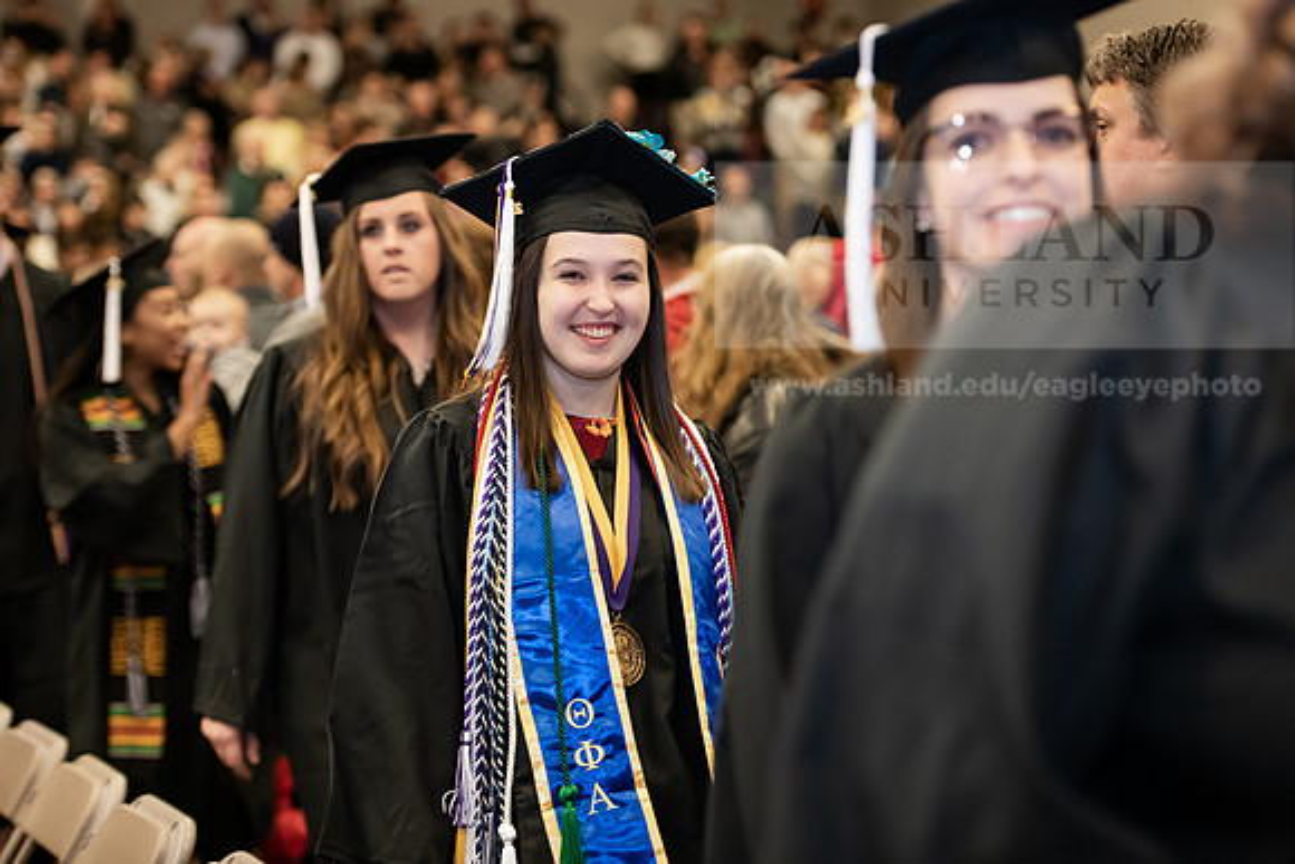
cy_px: 432
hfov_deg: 22.6
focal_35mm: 90
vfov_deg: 15.2
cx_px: 648
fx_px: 3238
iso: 2000
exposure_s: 1/200
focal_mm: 90
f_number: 3.2
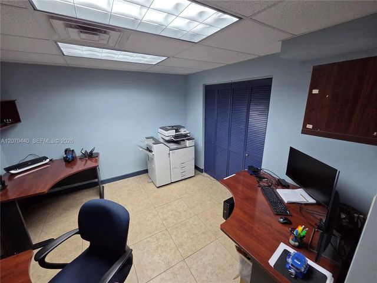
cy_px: 142
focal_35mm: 13
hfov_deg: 106.2
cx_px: 188
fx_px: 142
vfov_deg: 89.9
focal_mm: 2.2
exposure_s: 1/120
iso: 250
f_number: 2.2
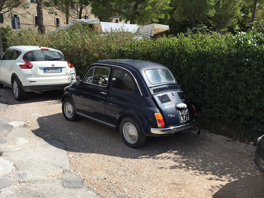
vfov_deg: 48.2
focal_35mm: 29
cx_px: 132
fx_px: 221
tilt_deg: -10.7
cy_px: 99
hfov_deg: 61.7
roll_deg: +0.5
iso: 32
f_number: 2.2
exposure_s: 1/2083
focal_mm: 4.15
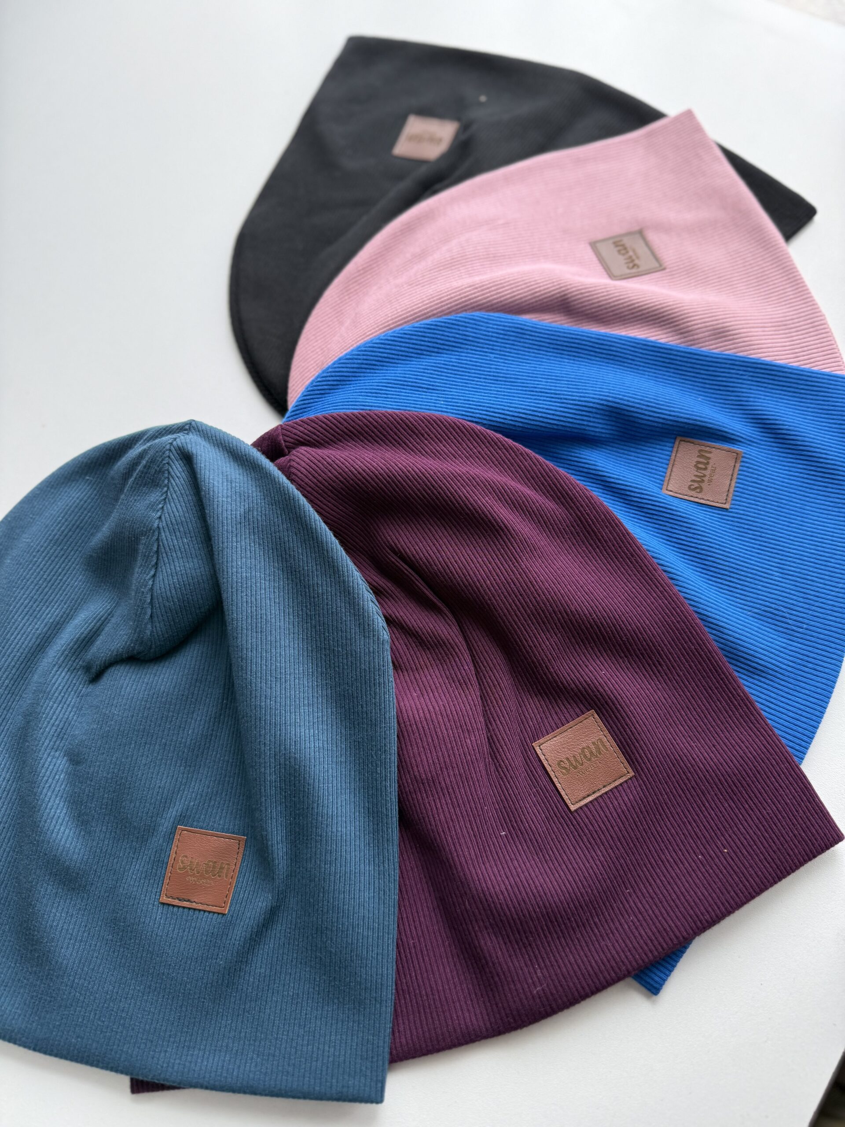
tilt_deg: -67.5
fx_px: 781
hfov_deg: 56.8
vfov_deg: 71.6
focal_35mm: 24
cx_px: 422
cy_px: 564
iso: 125
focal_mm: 6.76
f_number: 1.78
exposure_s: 1/145
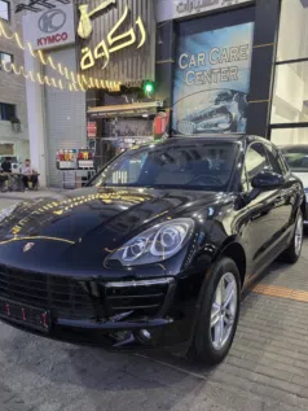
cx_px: 141
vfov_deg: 61.1
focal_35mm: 29
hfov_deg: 48.2
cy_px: 248
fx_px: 344
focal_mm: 6.3
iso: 250
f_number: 1.7
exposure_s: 1/100
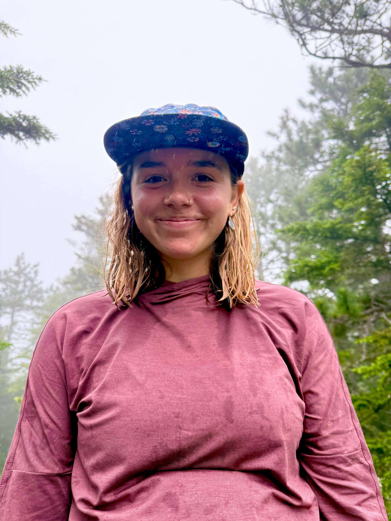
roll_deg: +1.7
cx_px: 196
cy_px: 260
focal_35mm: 24
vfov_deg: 71.6
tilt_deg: +23.5
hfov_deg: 56.8
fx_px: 361
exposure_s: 1/332
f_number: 1.78
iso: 100
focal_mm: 6.76
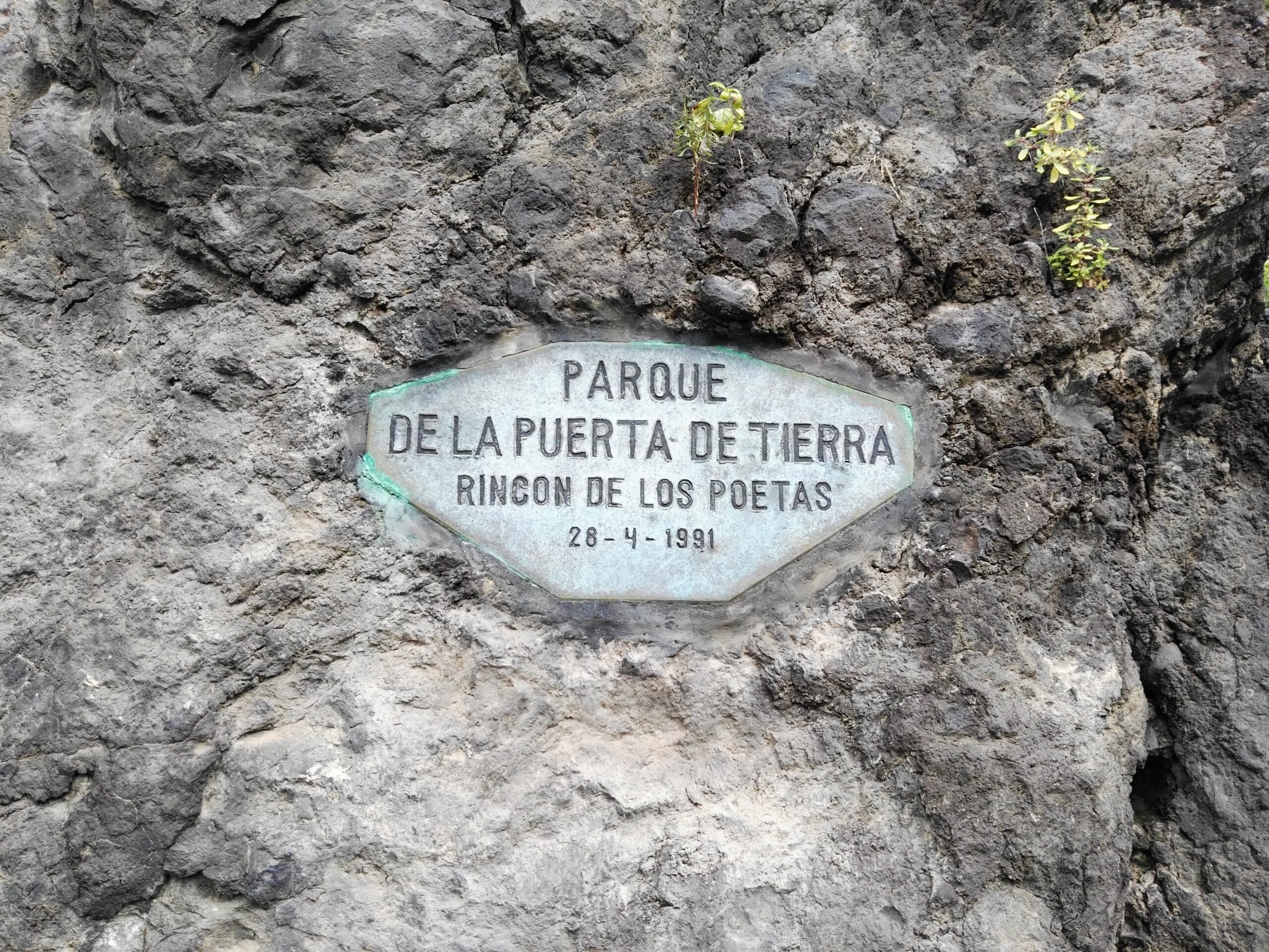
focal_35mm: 28
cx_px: 634
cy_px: 476
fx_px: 1026
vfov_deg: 49.7
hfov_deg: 63.4
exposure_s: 1/318
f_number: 2
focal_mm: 2.96
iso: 64
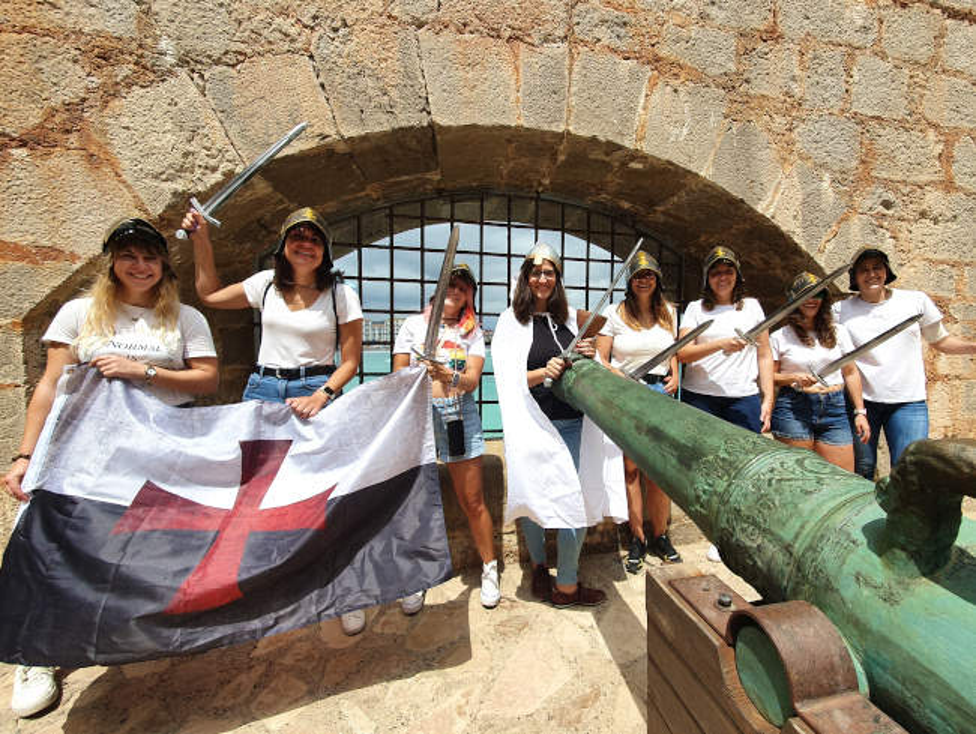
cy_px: 367
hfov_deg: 106.1
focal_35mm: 13
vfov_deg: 90.0
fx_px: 367
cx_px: 488
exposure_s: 1/938
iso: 50
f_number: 2.2
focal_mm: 1.8
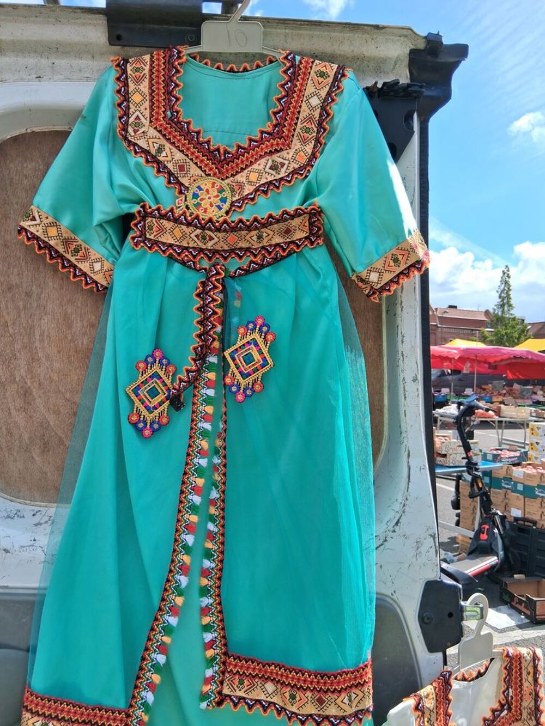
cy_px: 363
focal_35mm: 26
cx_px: 272
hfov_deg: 53.1
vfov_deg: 67.3
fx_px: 546
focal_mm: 3.98
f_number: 1.8
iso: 25
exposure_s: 1/591
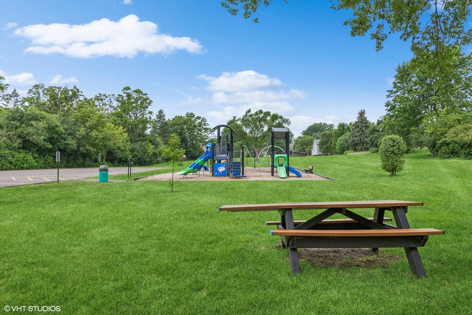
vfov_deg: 53.1
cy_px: 158
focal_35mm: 24
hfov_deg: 73.7
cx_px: 236
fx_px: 315
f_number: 9.5
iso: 200
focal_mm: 24
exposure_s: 1/250
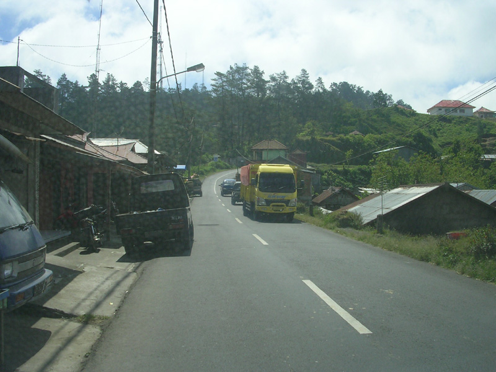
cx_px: 248
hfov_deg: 49.0
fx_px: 544
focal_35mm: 38
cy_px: 186
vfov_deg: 37.7
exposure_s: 1/370
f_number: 5.6
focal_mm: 5.8
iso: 50
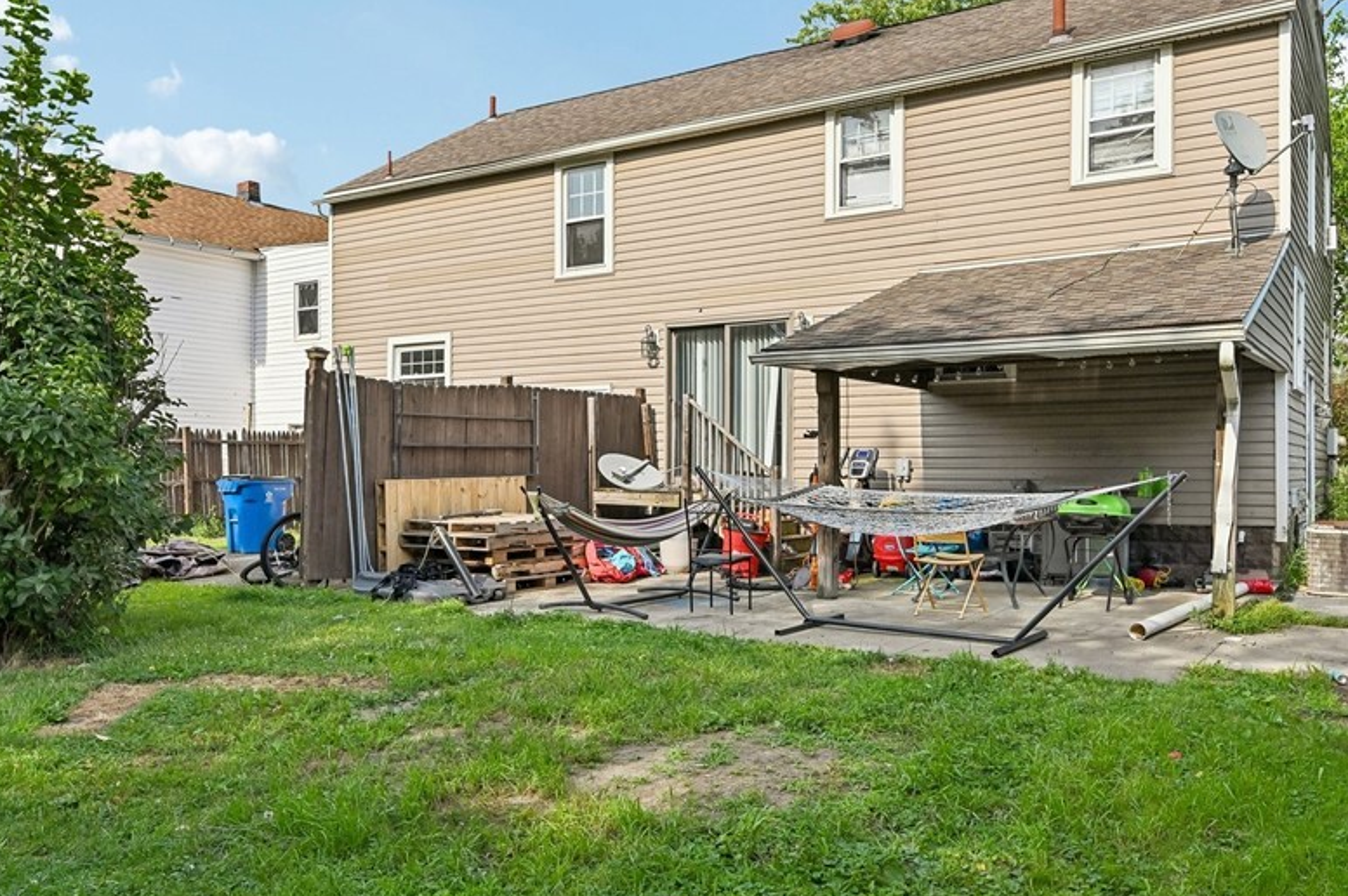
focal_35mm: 28
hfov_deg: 65.4
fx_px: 1048
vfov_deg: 46.3
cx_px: 737
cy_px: 432
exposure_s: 1/2500
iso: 1000
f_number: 6.3
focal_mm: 20
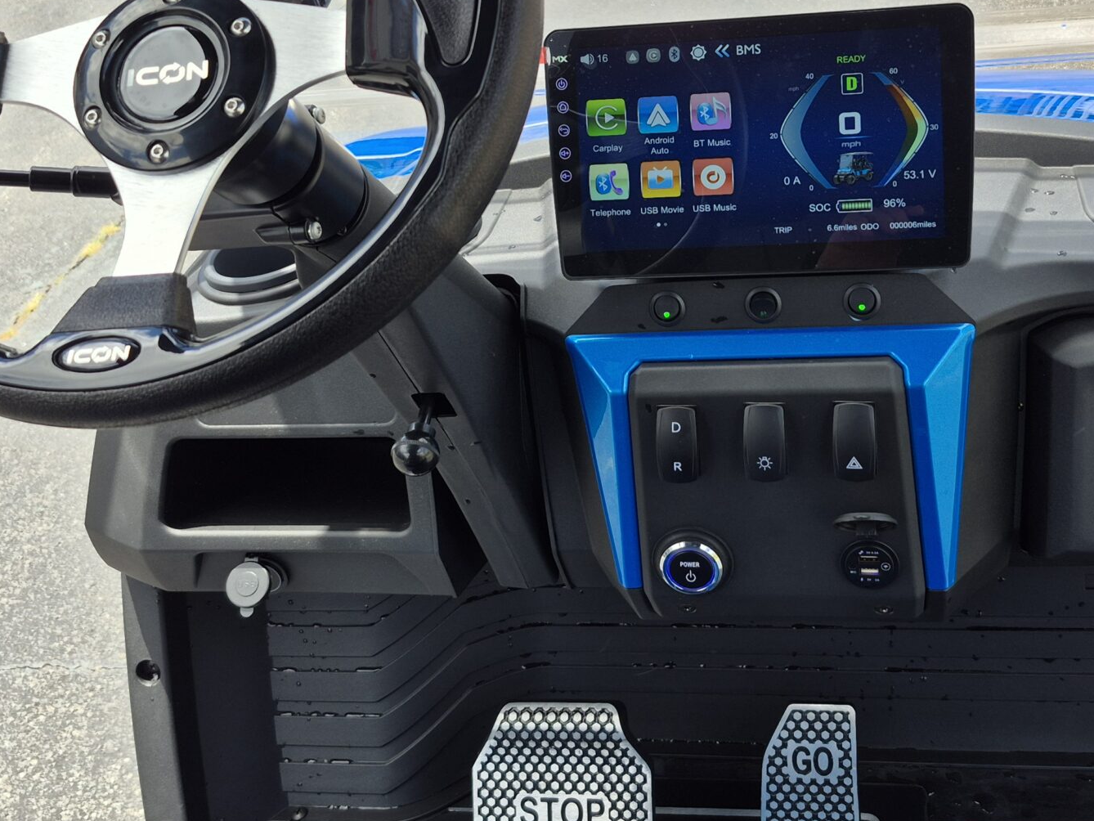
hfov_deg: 42.6
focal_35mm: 44
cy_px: 306
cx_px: 677
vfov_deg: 32.7
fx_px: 1391
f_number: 1.8
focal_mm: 5.4
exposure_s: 1/640
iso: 25
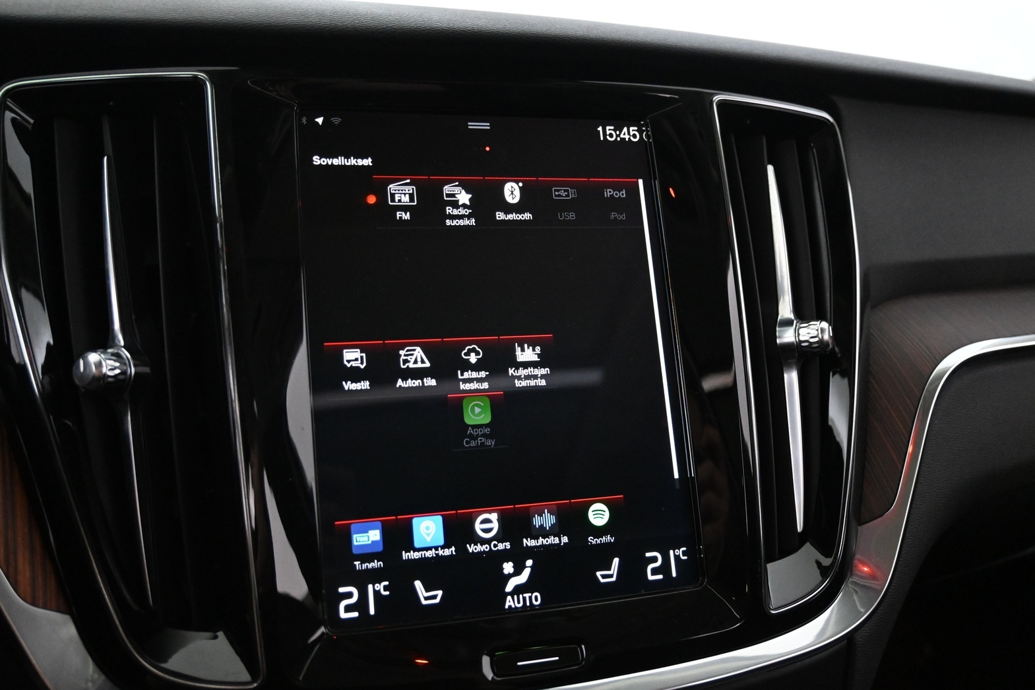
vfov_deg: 40.5
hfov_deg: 57.9
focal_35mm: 33
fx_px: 935
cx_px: 513
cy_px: 349
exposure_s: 1/30
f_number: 4
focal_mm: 21
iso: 4000
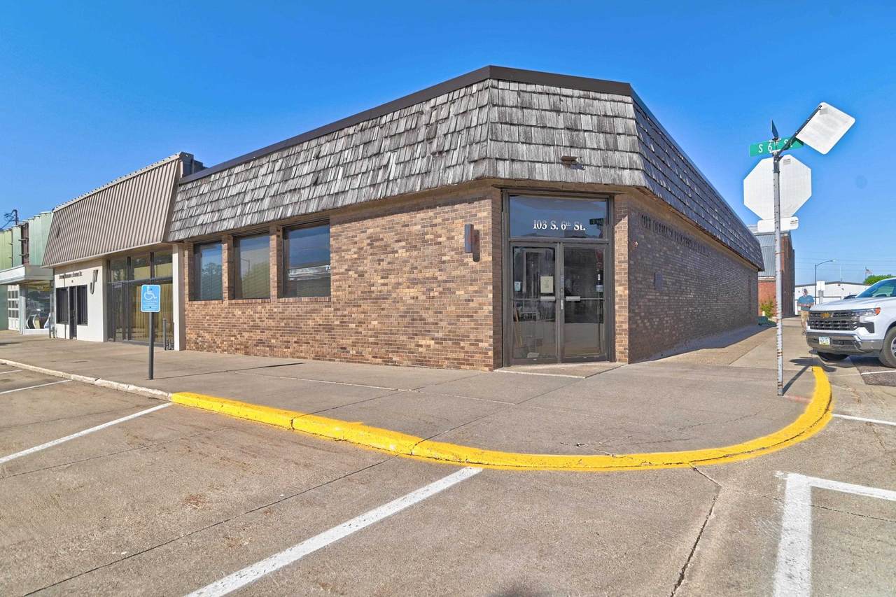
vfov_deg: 73.7
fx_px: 398
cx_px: 448
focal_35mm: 16
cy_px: 298
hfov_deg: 96.7
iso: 200
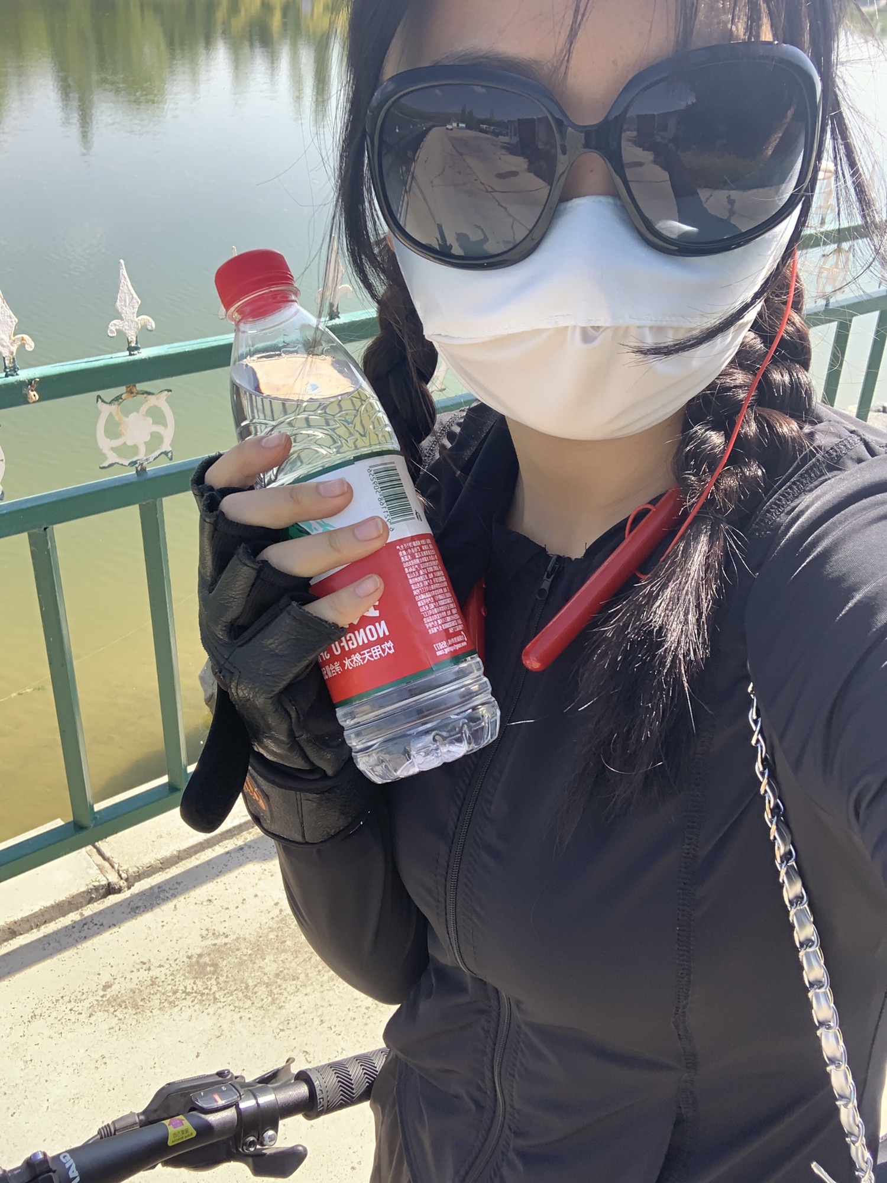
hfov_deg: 44.2
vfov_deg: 56.8
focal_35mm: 32
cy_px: 592
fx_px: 1093
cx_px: 444
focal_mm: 2.87
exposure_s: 1/294
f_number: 2.2
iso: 16
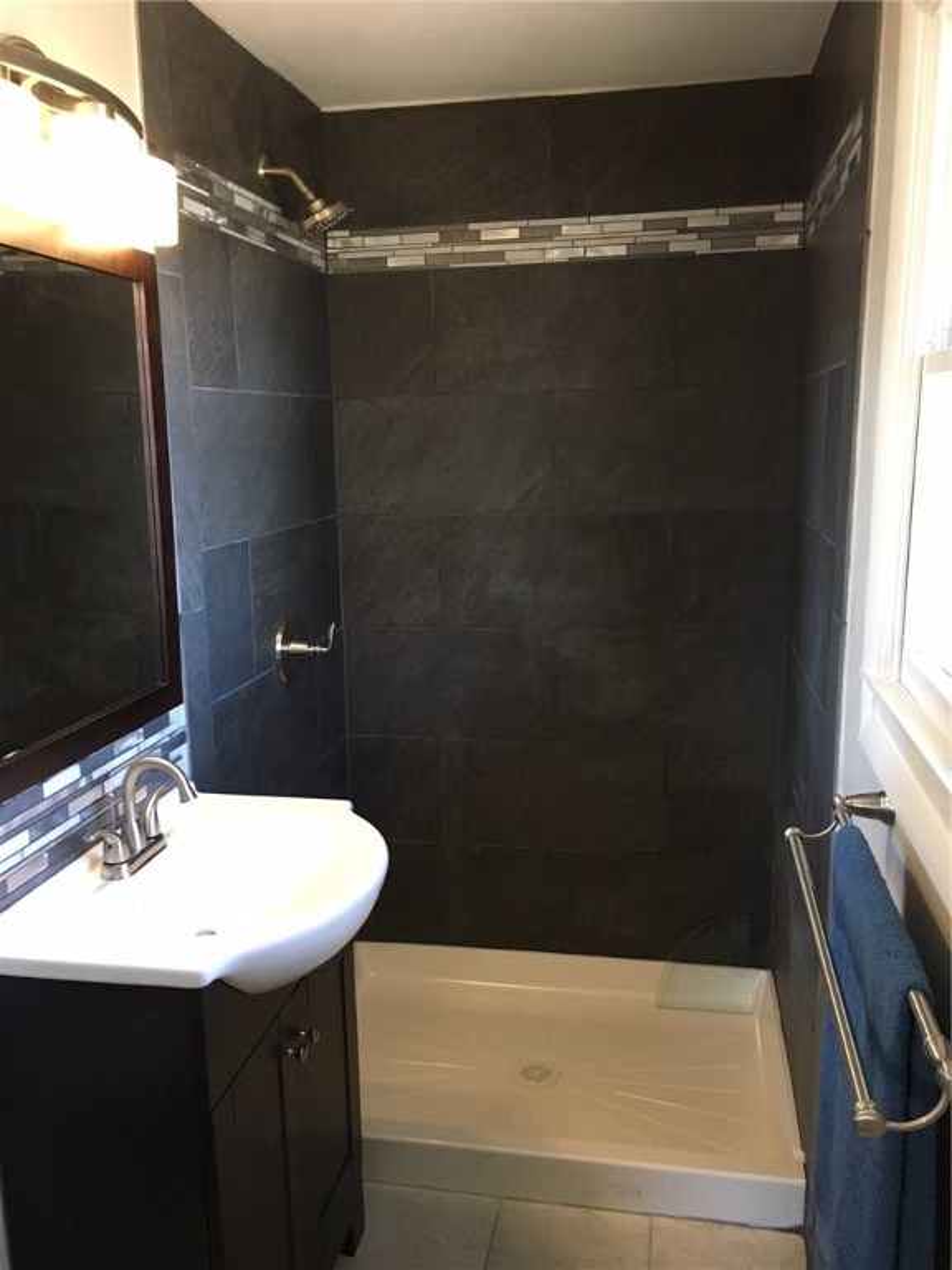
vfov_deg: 61.7
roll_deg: +1.6
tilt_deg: -10.5
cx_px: 476
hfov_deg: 48.2
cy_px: 635
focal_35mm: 29
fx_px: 1063
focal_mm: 4.15
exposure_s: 1/24
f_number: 2.2
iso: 200
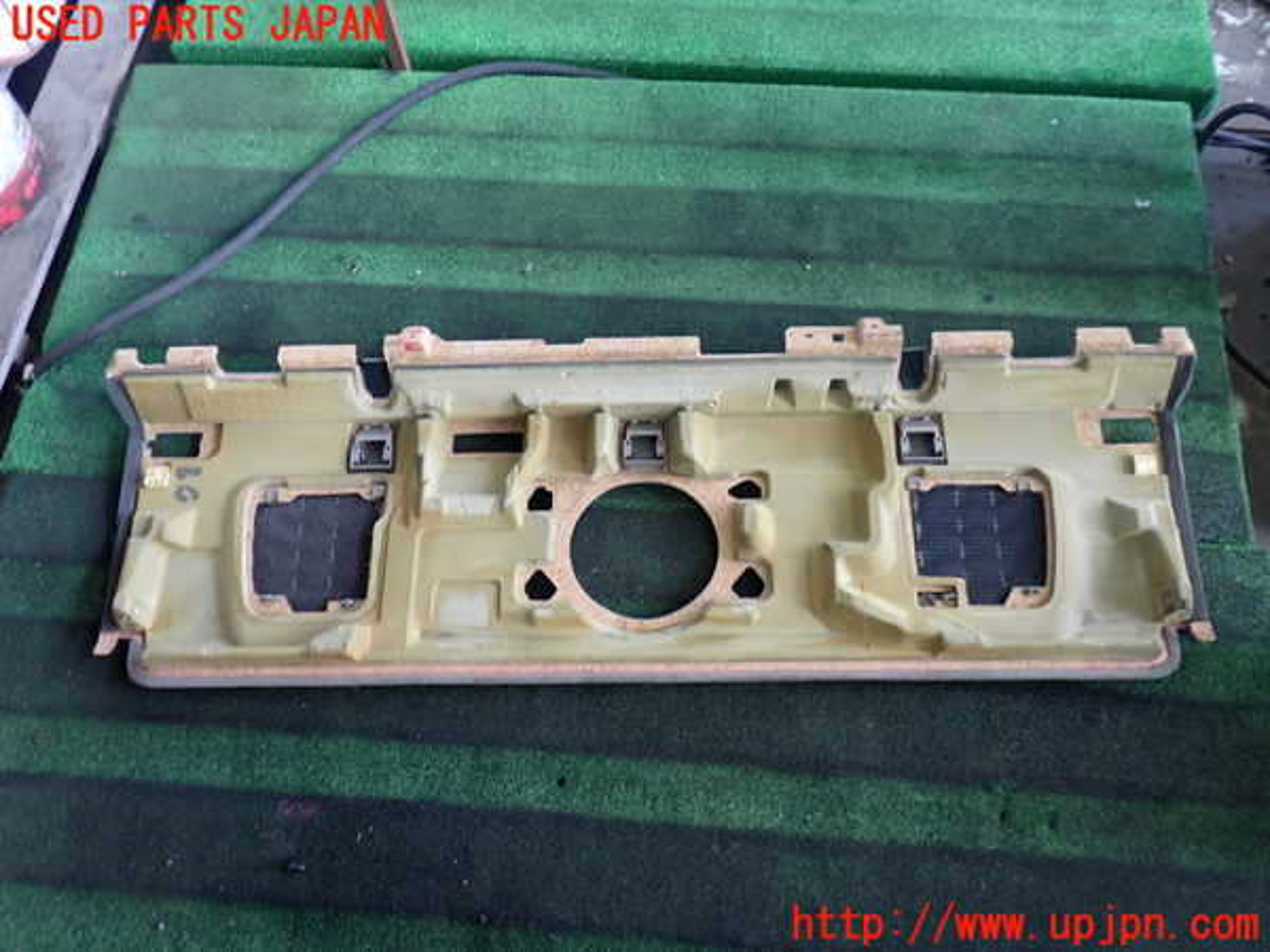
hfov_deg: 60.0
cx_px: 635
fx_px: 1101
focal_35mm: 30
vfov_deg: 46.8
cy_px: 476
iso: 200
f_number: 2.3
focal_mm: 5.4
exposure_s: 1/60
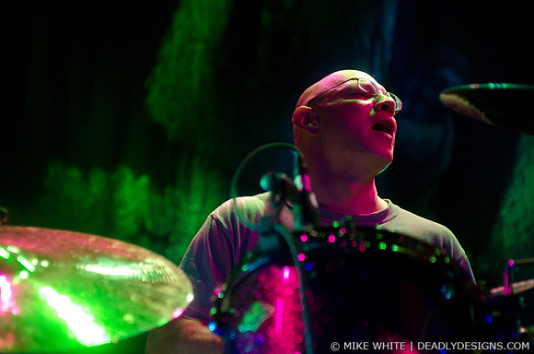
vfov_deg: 13.0
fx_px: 1554
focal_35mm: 105
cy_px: 177
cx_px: 267
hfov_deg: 19.5
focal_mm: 70
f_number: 3.8
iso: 1600
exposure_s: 1/640
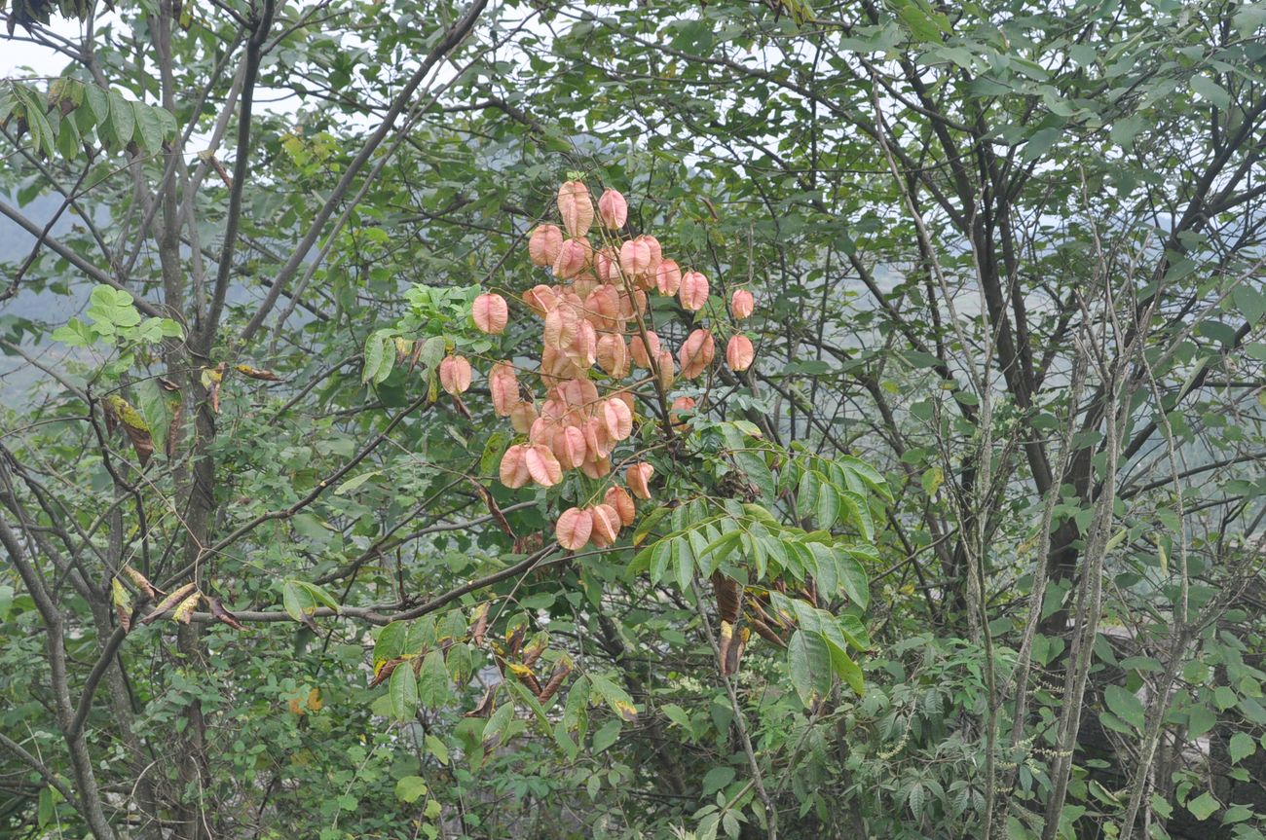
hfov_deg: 42.4
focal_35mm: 46
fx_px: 1633
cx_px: 633
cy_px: 420
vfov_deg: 28.9
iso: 500
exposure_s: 1/200
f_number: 7.1
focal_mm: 31
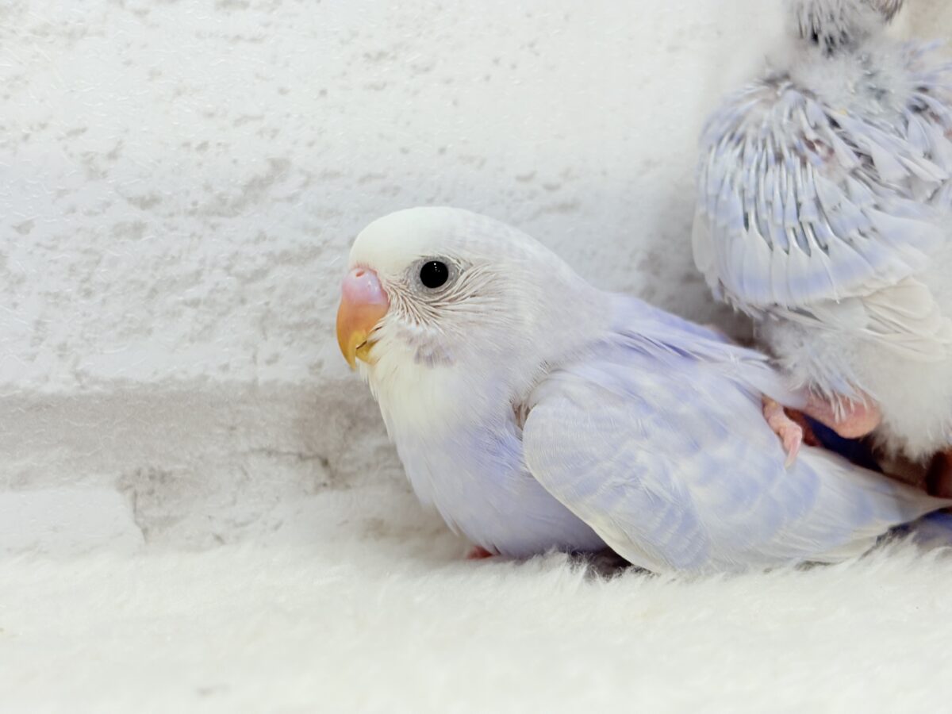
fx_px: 1430
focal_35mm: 52
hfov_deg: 36.8
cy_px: 357
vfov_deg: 28.0
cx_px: 476
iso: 80
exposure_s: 1/100
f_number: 1.6
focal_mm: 5.96
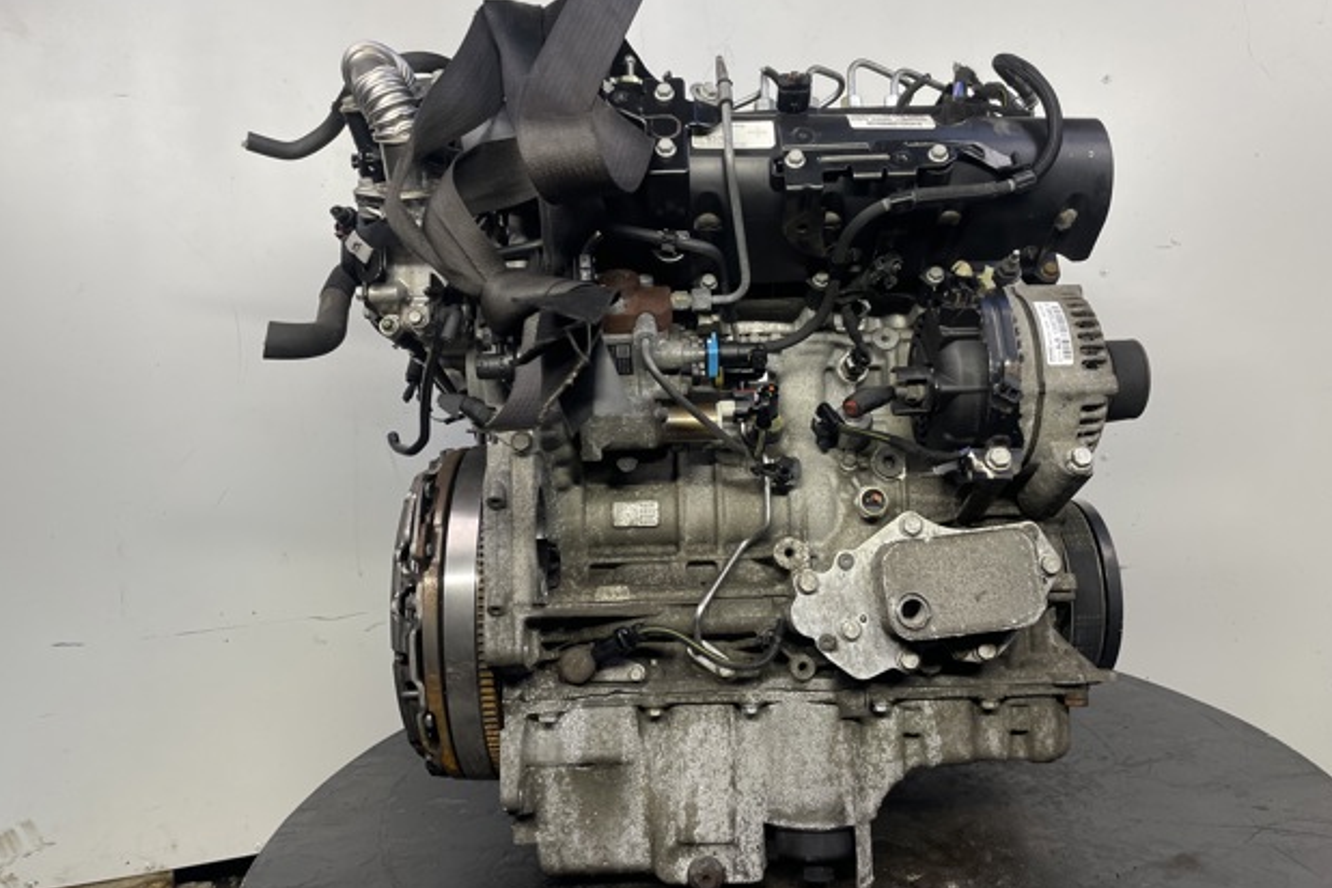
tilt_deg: -8.8
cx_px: 683
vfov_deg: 46.4
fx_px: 1036
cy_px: 452
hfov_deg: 65.5
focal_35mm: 28
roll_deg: +2.7
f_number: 1.6
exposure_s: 1/100
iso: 50
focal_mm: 4.2
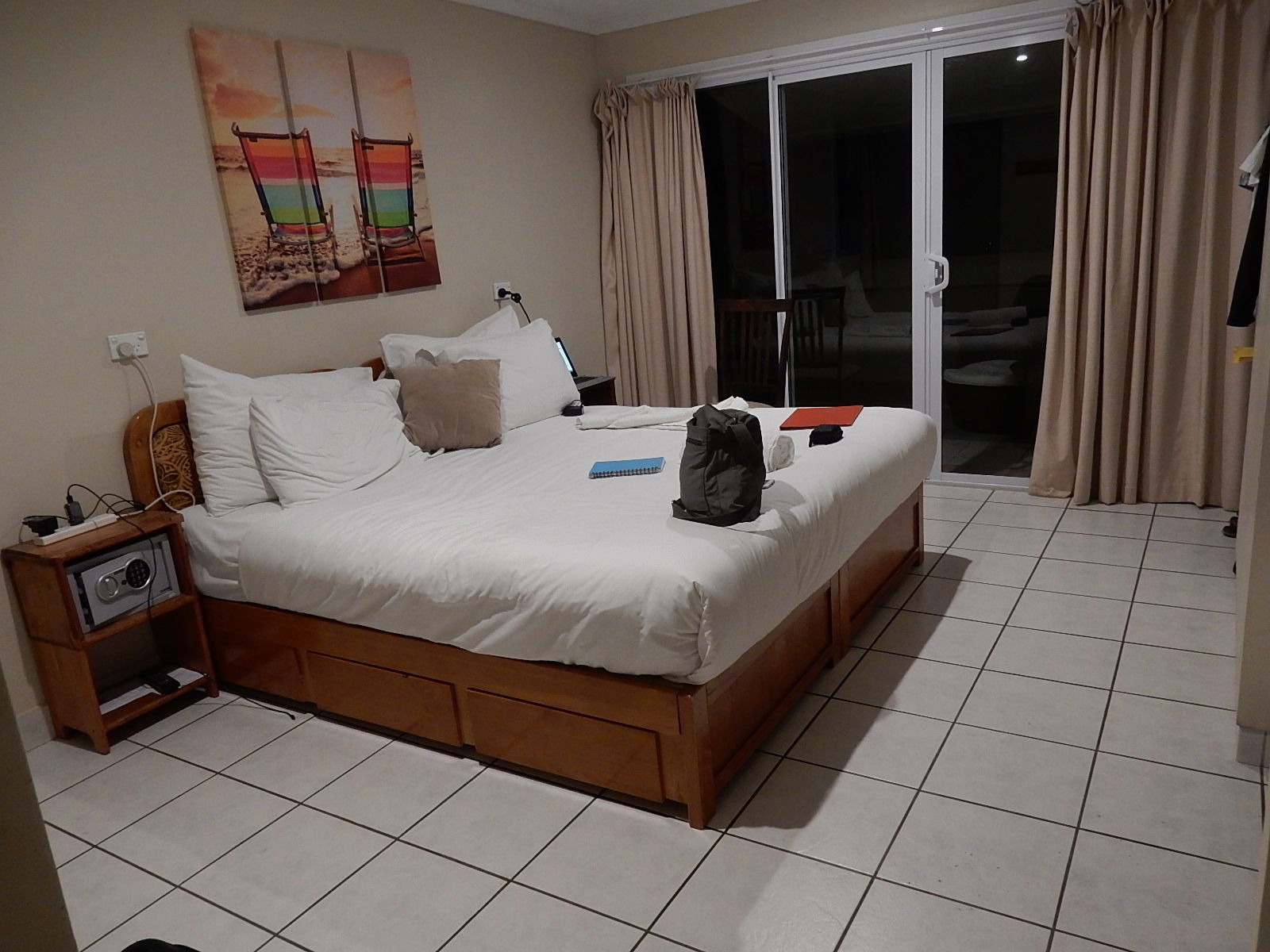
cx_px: 635
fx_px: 917
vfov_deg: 54.9
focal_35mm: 25
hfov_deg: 69.4
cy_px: 476
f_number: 3.7
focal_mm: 4.5
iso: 400
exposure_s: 1/8
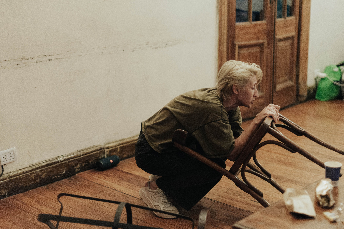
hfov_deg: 31.9
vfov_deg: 21.6
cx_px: 191
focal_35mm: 63
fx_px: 602
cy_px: 120
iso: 2500
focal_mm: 50
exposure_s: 1/200
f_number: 1.4
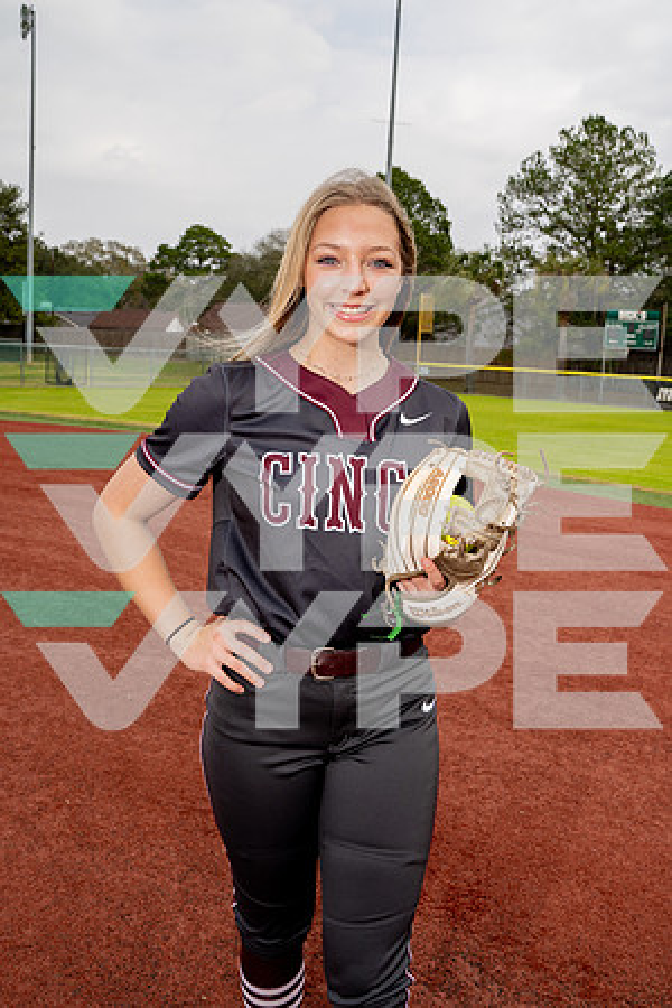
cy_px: 504
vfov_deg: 54.4
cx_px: 336
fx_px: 980
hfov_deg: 37.9
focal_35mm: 35
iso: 100
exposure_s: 1/250
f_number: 8
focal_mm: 35
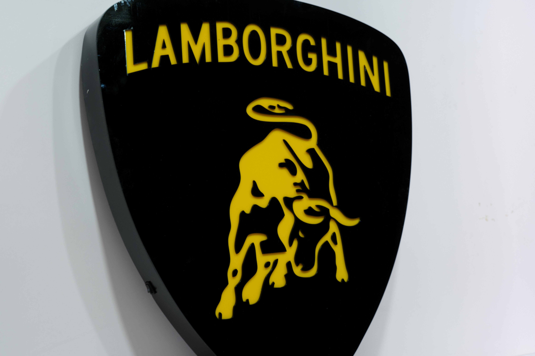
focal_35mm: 51
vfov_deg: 26.5
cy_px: 178
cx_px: 268
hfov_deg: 38.9
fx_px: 758
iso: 500
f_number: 8
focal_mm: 34.2
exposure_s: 1/1.59
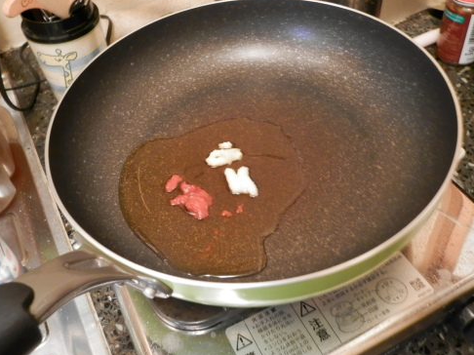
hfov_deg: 52.6
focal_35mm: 35
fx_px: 479
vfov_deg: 40.7
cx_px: 234
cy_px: 176
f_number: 3.3
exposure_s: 1/3
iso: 400
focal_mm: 6.1
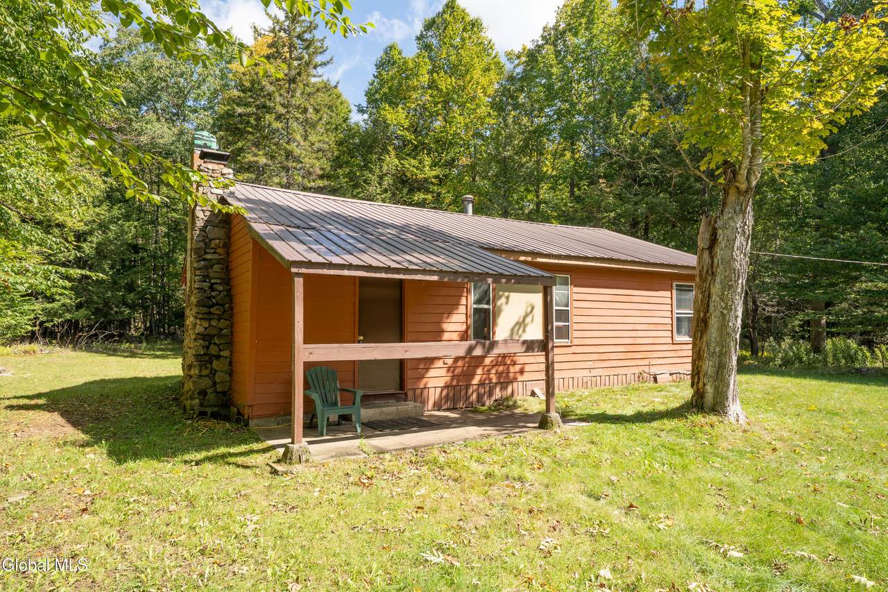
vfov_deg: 58.3
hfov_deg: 79.9
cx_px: 444
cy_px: 296
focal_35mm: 22
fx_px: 530
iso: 100
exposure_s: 1/100
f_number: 6.3
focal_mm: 21.5
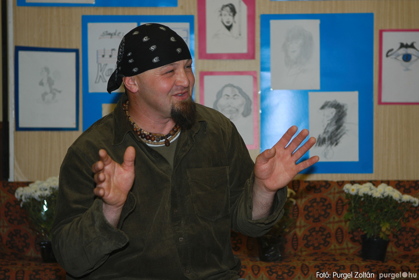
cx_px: 210
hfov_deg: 24.6
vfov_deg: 16.6
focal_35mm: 82
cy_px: 140
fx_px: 960
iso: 200
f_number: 2.8
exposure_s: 1/125
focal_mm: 55
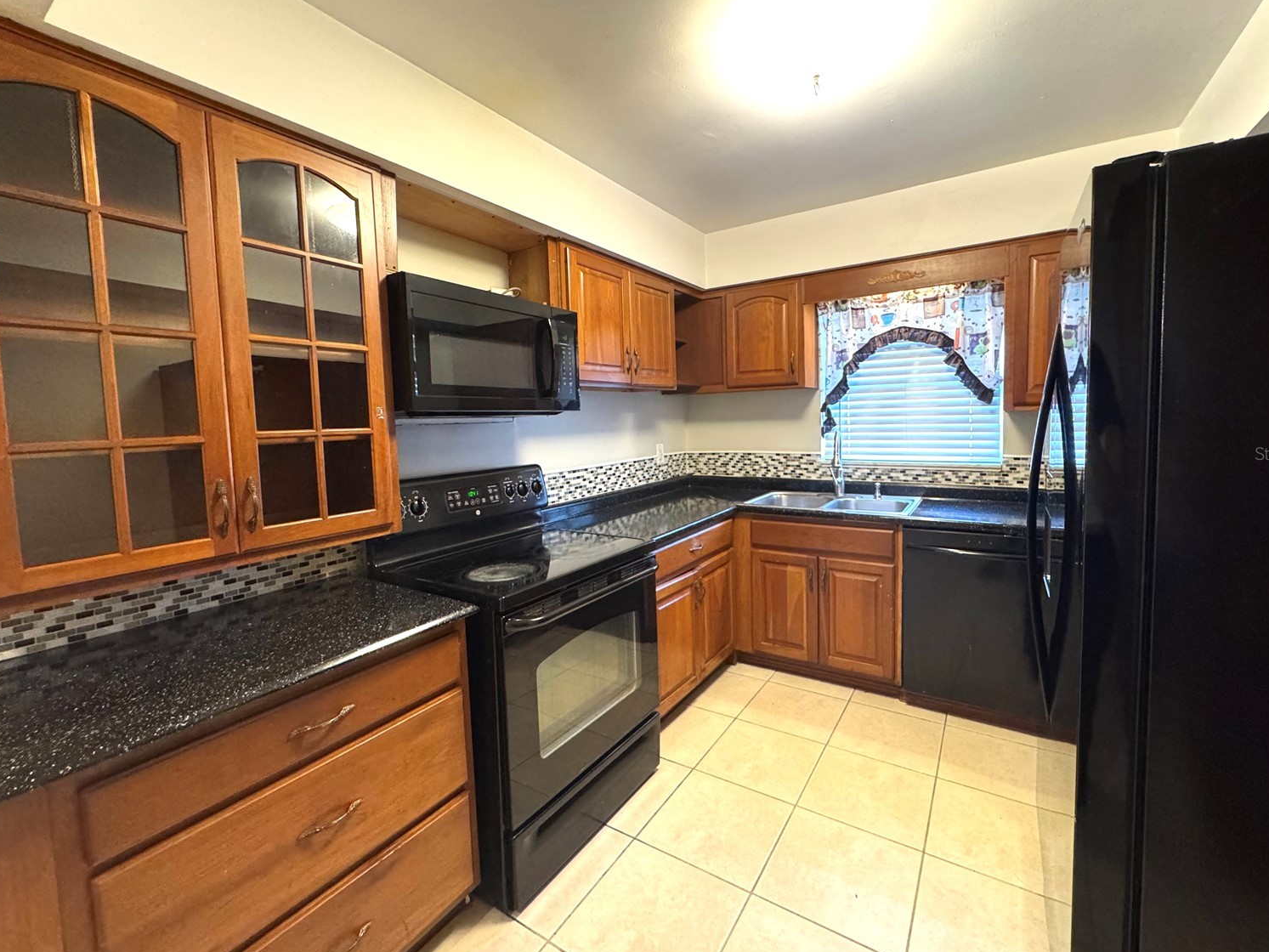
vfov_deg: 81.7
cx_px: 655
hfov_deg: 98.1
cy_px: 453
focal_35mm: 15
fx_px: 550
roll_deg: +1.5
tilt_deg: -4.1
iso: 640
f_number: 2.2
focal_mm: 2.22
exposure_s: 1/60
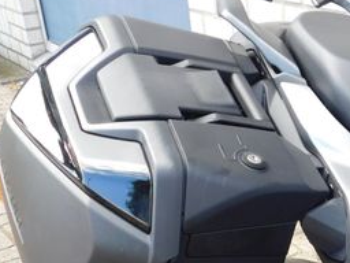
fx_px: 758
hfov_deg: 25.0
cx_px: 331
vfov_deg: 19.1
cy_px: 264
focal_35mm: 75
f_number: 3.2
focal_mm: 5.3
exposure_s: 1/100
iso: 125
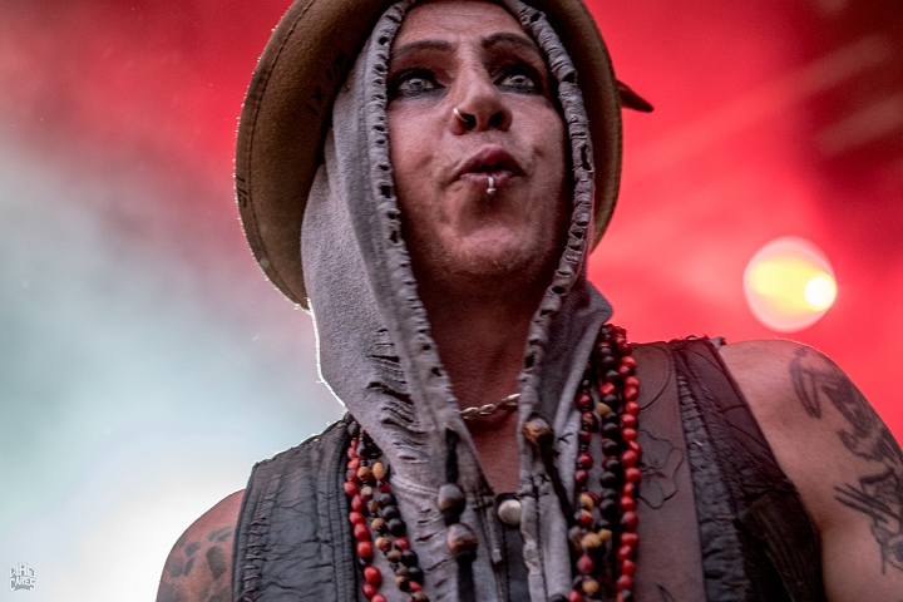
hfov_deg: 19.5
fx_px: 2634
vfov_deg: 13.0
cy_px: 301
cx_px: 452
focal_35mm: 105
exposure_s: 1/160
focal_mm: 70
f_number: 2.8
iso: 1600
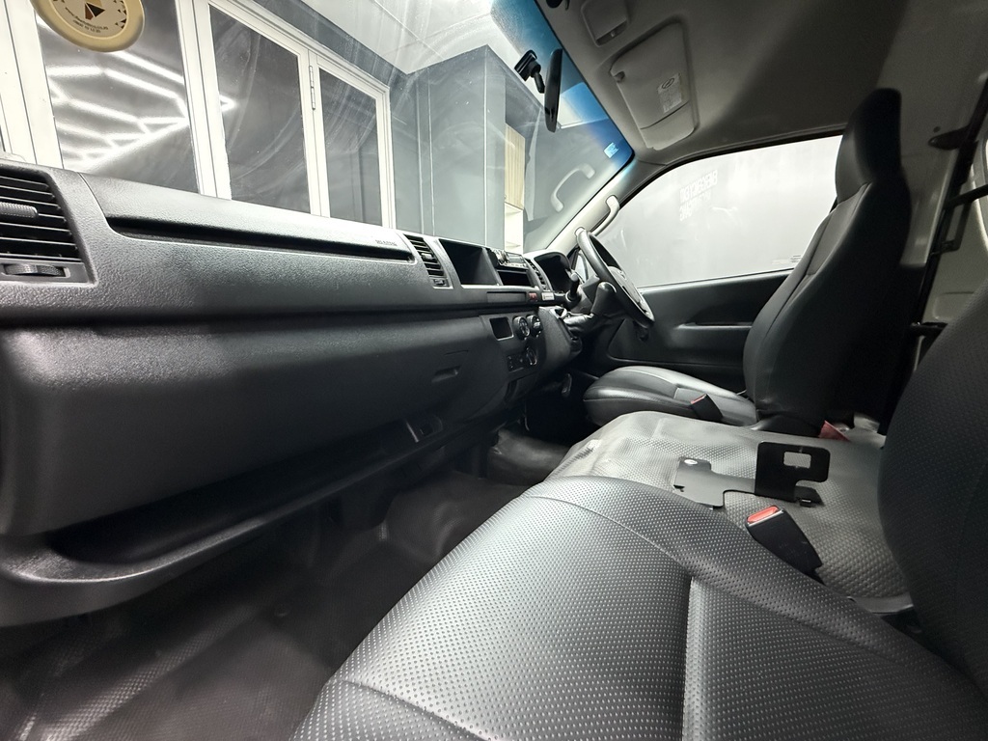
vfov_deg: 85.7
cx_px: 494
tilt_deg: -10.2
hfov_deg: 102.1
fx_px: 400
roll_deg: +0.5
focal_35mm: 14
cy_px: 370
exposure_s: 1/50
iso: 1250
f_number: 2.2
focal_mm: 2.22
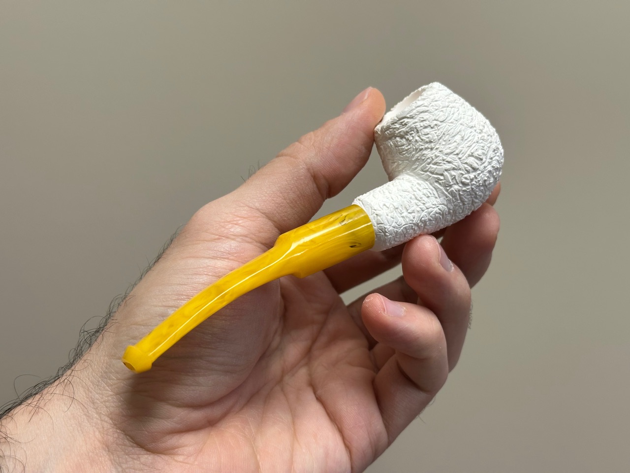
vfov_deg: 30.3
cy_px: 236
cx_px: 315
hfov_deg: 39.7
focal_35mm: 48
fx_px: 874
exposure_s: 1/121
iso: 80
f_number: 1.78
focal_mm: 6.86
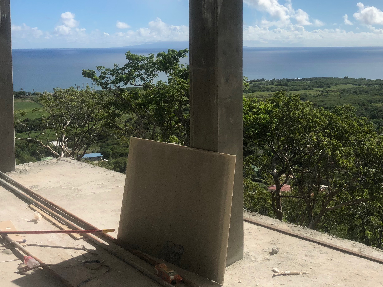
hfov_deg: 41.2
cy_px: 85
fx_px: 509
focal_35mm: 46
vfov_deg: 31.2
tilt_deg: -4.6
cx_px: 207
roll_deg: -0.2
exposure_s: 1/4808
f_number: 1.8
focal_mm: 4
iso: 25
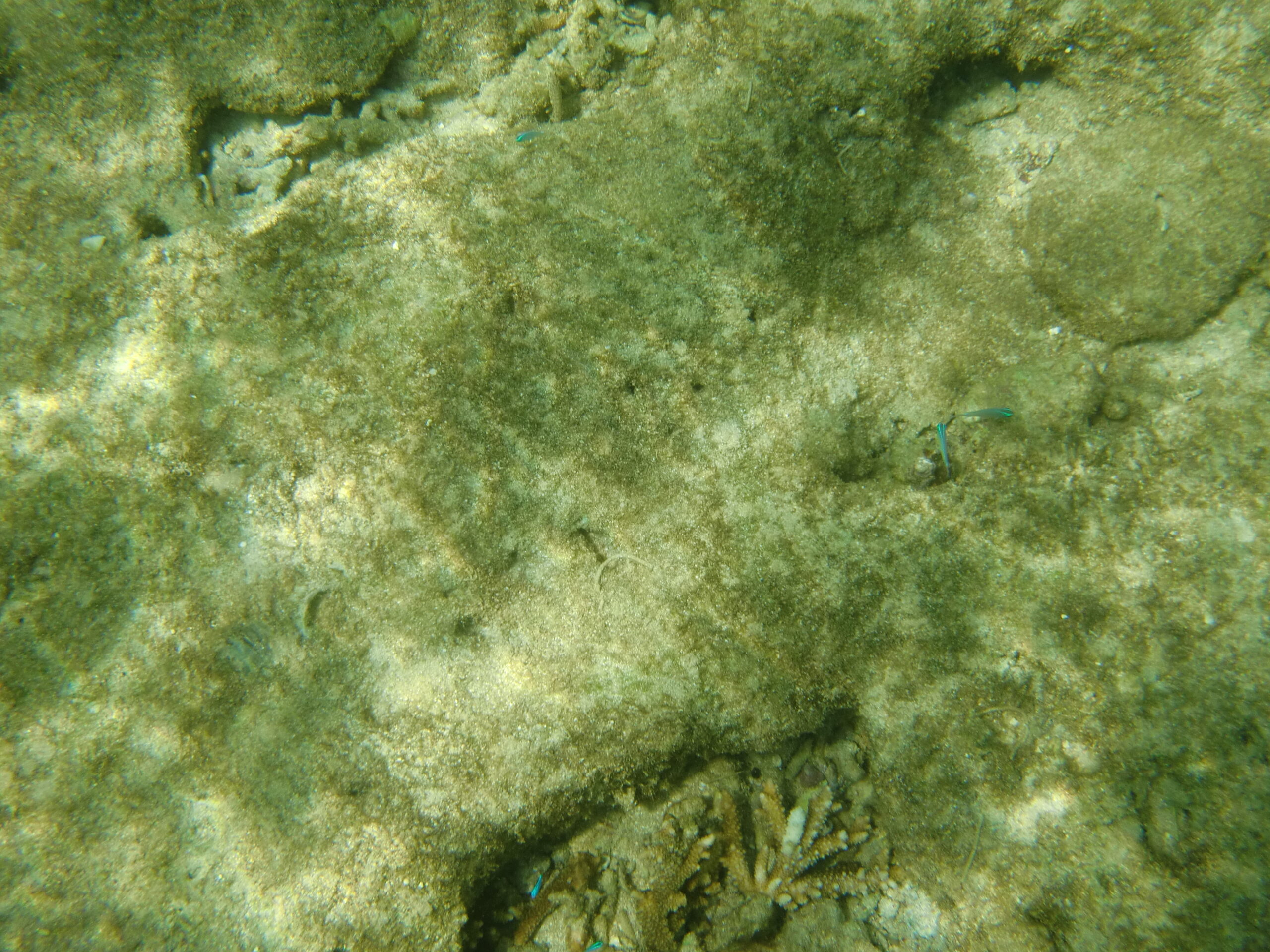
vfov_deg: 37.7
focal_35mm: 38
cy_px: 476
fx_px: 1394
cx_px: 635
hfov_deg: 49.0
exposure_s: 1/320
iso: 64
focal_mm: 6.66
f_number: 3.9
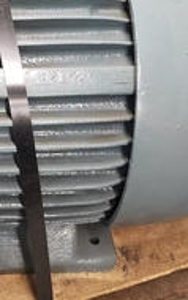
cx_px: -13
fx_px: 475
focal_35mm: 58
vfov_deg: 35.0
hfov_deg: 21.4
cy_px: 129
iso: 250
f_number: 1.5
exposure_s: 1/30
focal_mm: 4.3
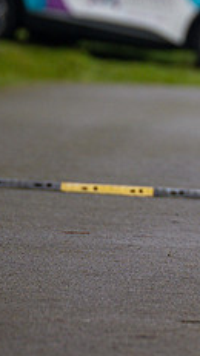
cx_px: 352
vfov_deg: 1.8
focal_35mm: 1182
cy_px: 66
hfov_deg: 1.0
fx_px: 11140
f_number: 2.8
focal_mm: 300
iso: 280
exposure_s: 1/1600
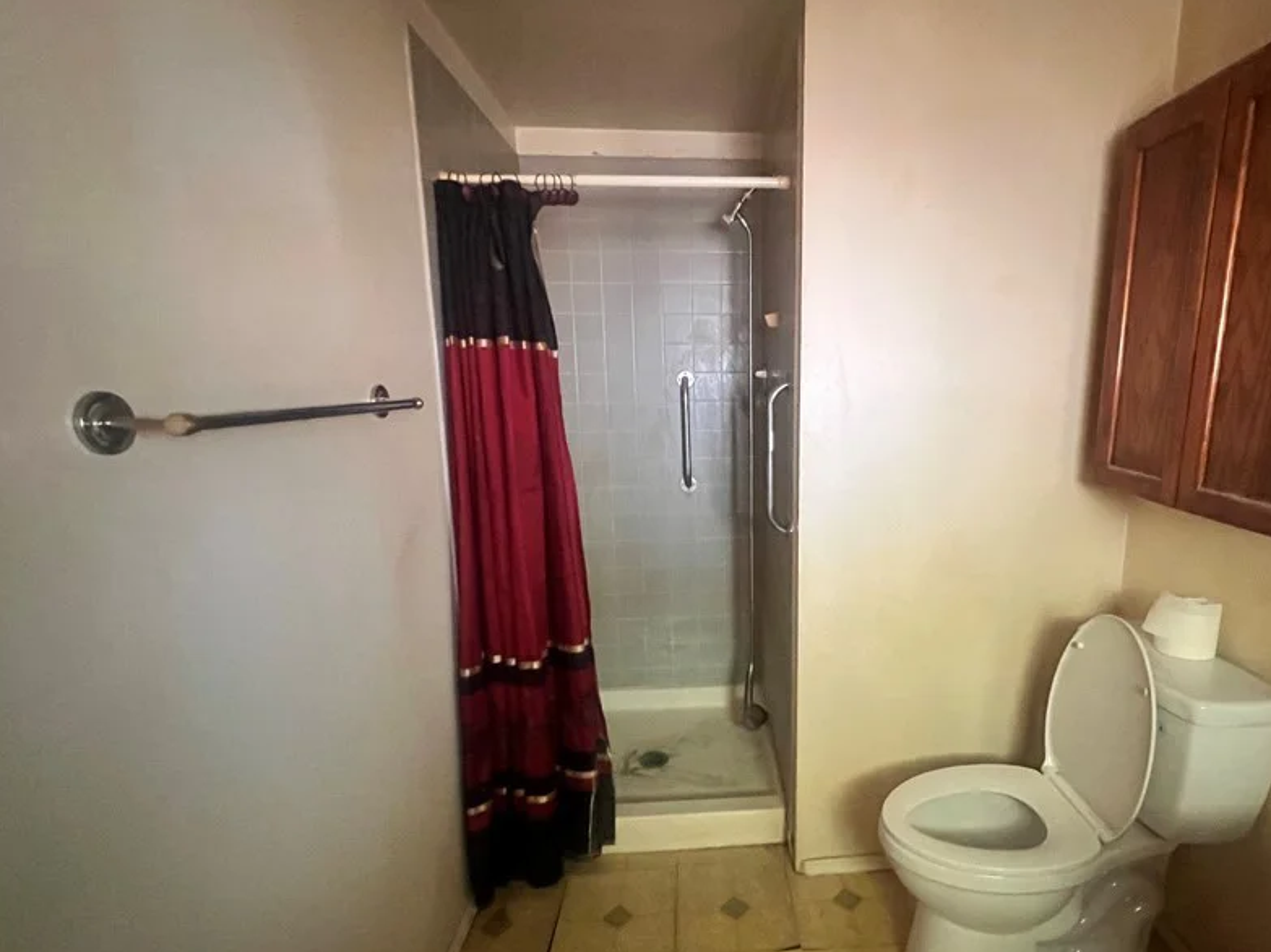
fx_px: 624
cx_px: 760
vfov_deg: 74.6
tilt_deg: -11.7
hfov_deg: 89.9
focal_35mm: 17
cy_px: 506
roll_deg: +0.0
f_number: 1.8
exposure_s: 1/49
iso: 1000
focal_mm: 1.57
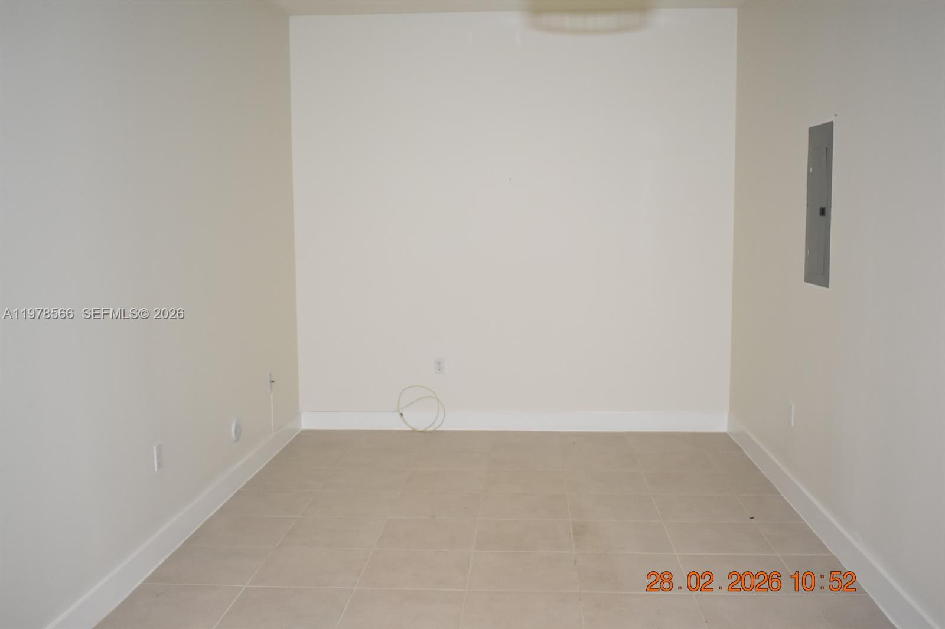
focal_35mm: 36
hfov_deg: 53.1
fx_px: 945
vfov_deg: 36.9
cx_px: 472
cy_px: 314
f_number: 4.5
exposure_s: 1/80
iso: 800
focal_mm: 24
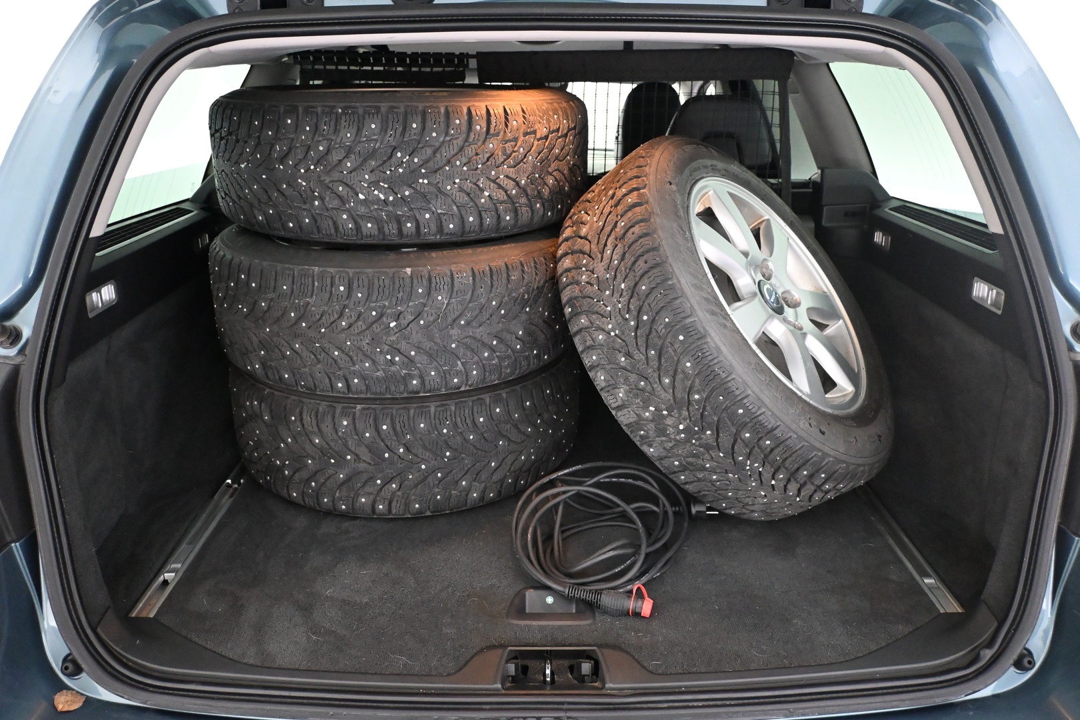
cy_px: 360
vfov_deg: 45.7
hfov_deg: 64.6
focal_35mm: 28
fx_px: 855
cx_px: 540
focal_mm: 19
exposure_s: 1/60
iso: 5600
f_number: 3.8
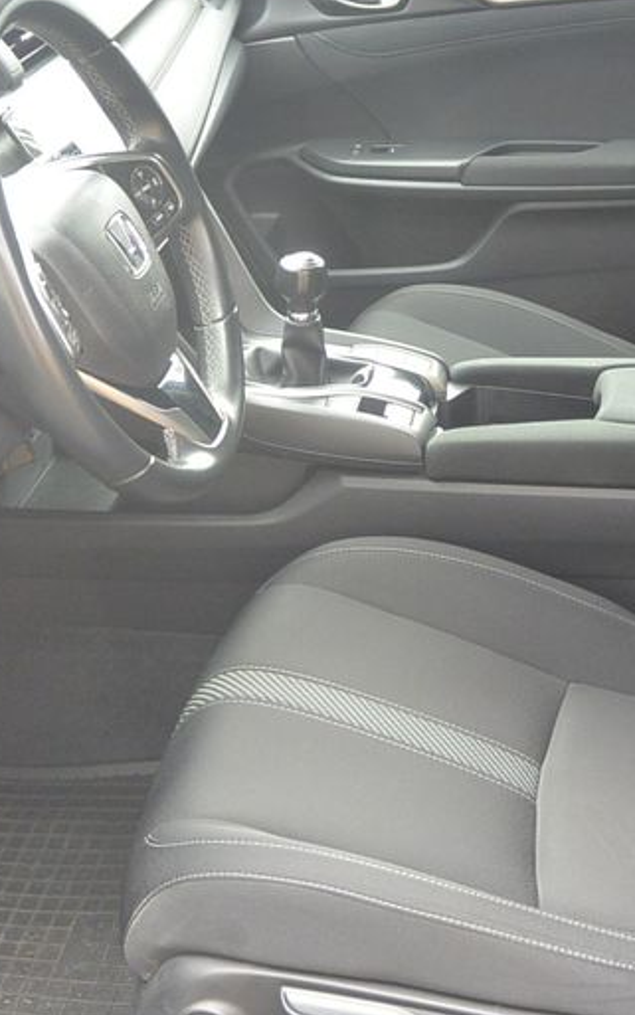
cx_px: 445
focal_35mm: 59
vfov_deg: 34.5
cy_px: 559
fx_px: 1632
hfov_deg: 21.9
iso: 360
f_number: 3.5
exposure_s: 1/125
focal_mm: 11
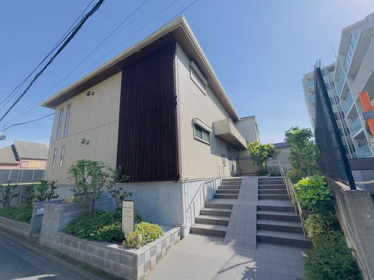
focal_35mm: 14
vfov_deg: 85.7
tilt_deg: +15.1
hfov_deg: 102.1
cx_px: 187
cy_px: 140
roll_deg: +2.7
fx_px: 151
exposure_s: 1/1198
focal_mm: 2.22
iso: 40
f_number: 2.2
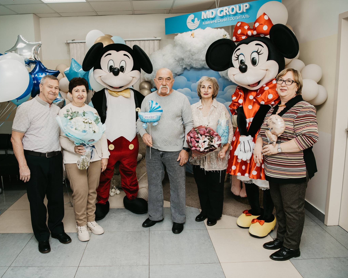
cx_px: 150
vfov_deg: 51.5
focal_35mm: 28
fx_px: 288
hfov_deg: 61.9
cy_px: 134
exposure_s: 1/160
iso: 160
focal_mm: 24
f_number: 4
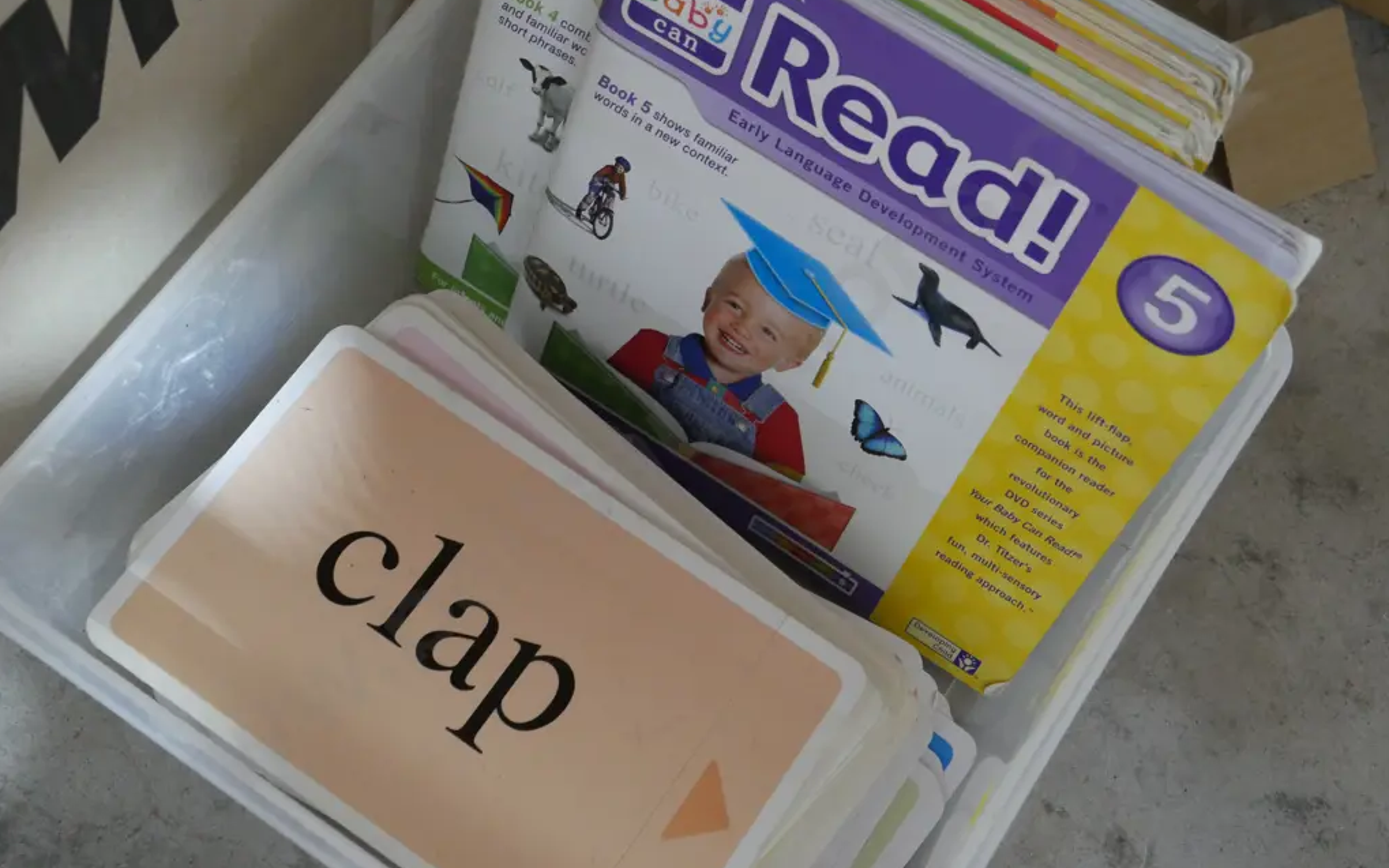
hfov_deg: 41.1
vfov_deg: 26.3
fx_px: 1855
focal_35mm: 49
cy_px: 416
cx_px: 695
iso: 3200
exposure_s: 1/30
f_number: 5.1
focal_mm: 23
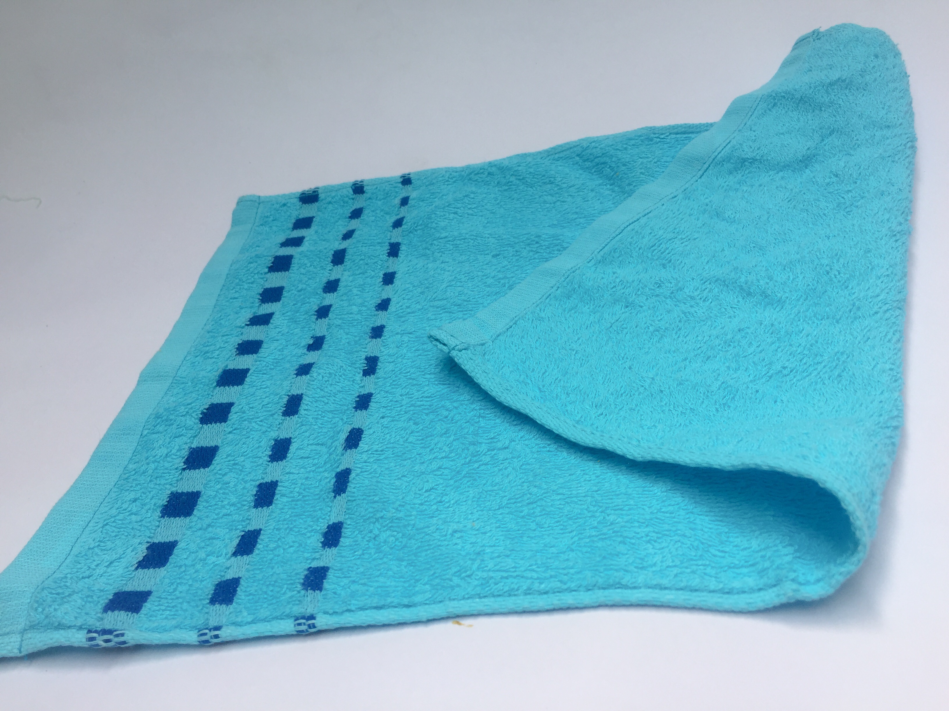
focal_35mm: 29
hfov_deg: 61.7
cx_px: 474
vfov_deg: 48.2
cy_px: 356
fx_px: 795
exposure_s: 1/250
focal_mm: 4.15
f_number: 2.2
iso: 32
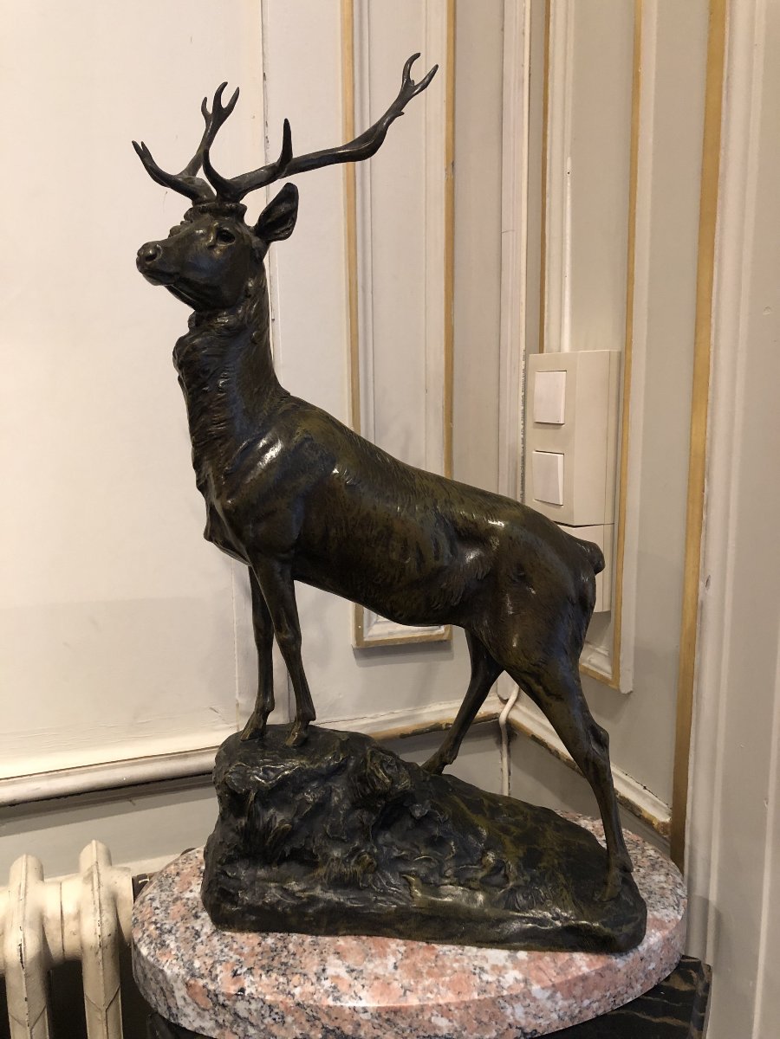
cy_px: 520
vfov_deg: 63.4
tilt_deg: -10.2
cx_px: 390
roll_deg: +0.4
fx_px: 841
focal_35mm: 28
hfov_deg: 49.7
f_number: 1.8
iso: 100
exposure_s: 1/17
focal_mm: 4
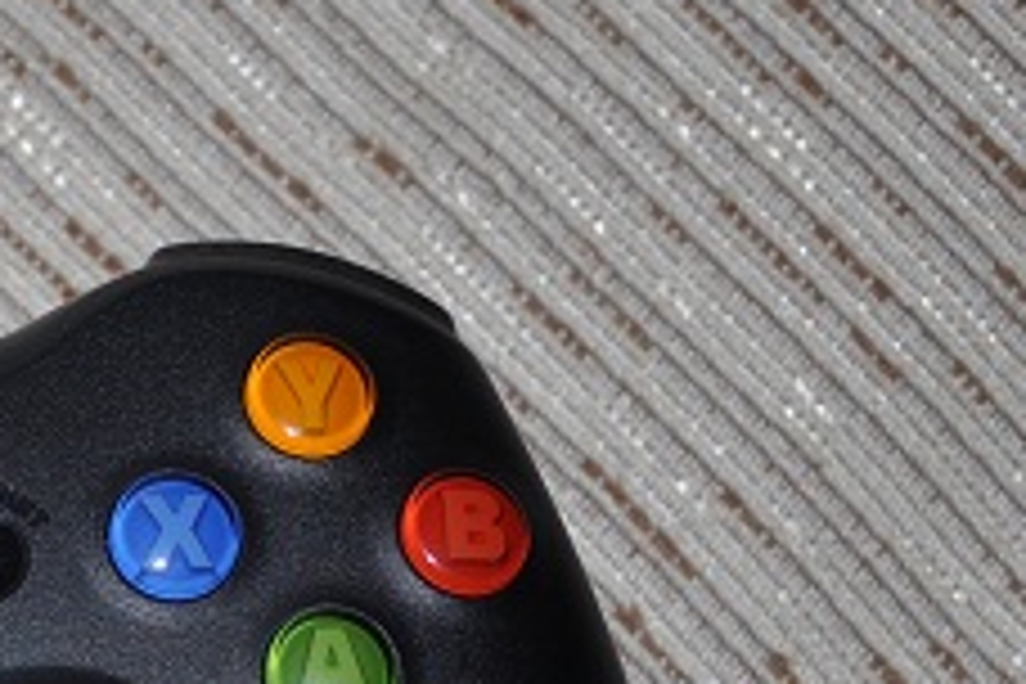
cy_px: 722
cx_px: -270
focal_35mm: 200
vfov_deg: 6.8
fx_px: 5700
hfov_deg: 10.1
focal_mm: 38
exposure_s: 1/60
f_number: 4.5
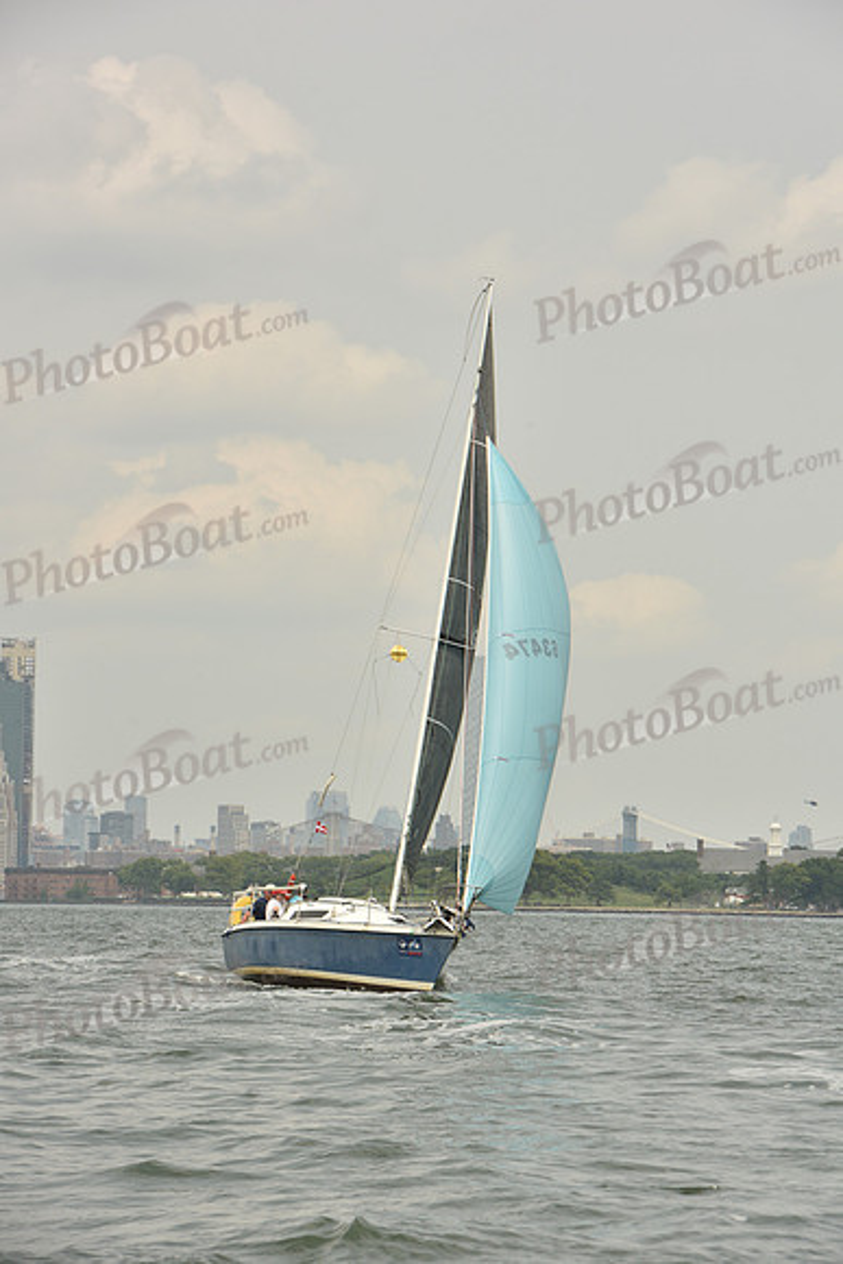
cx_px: 422
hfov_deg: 8.6
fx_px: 5616
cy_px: 632
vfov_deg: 12.8
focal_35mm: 160
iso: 250
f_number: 11
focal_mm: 160
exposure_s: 1/640
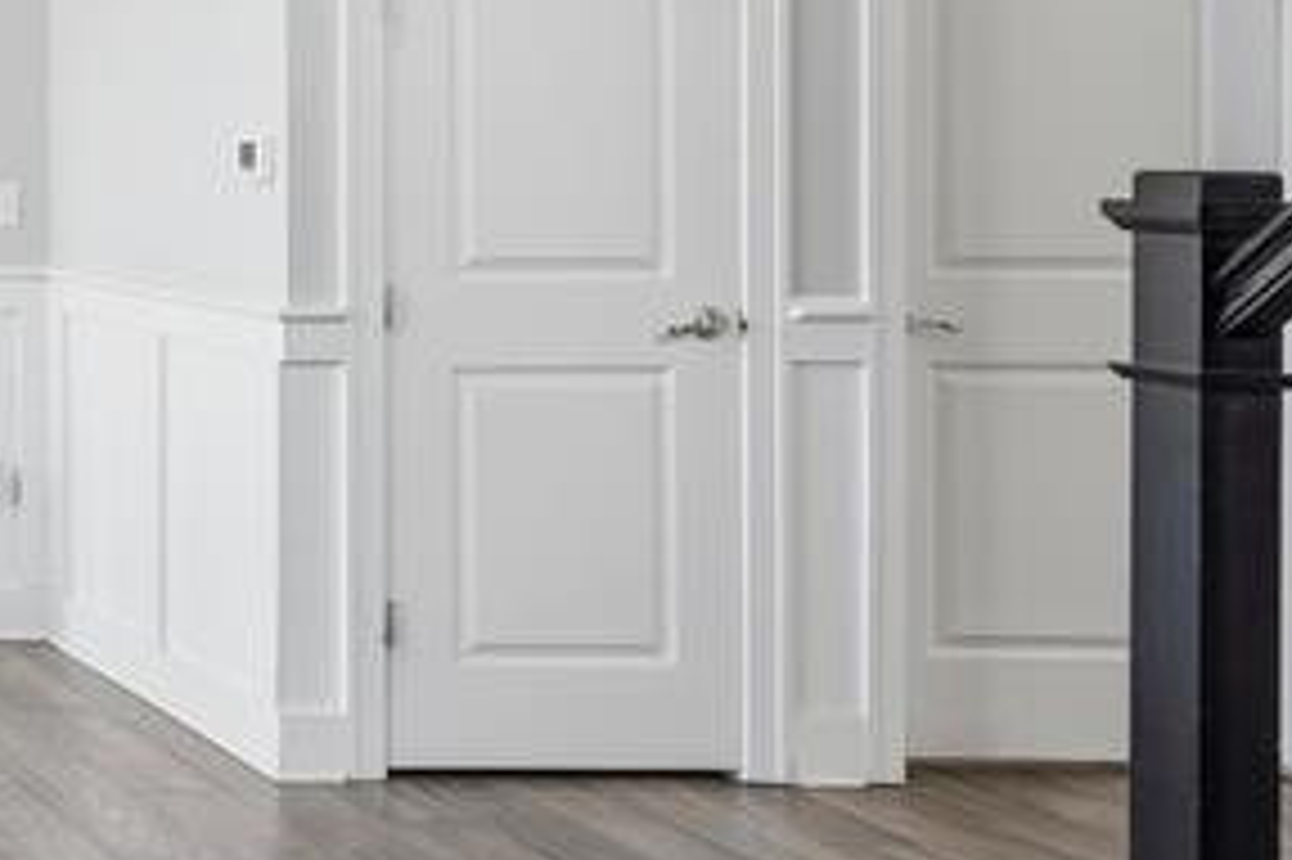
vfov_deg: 23.3
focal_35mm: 57
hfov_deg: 23.1
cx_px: -909
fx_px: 2044
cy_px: 144
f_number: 8
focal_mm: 16
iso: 250
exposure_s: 1/250
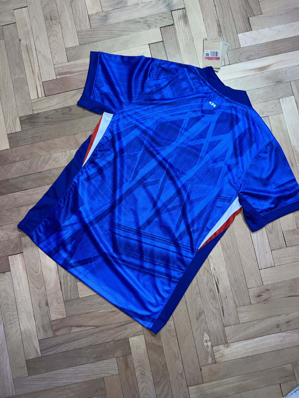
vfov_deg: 67.3
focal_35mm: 26
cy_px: 199
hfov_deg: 53.1
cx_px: 150
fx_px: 299
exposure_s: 1/18
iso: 50
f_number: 1.5
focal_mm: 5.7
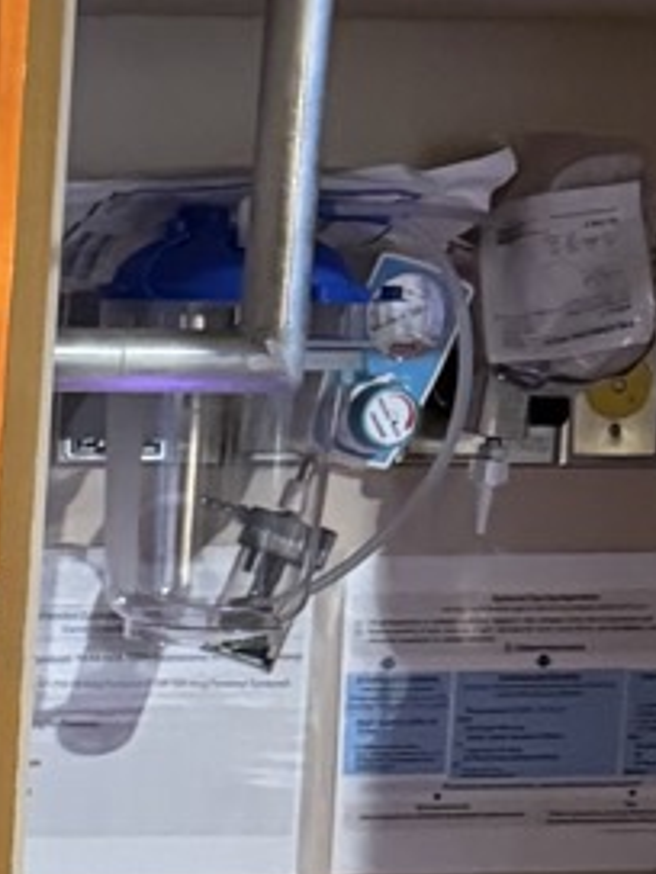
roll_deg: -0.3
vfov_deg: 13.8
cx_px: -1097
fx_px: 3563
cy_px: 916
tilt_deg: -8.7
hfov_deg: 9.1
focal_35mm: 141
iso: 800
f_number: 1.78
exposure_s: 1/30
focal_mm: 6.86
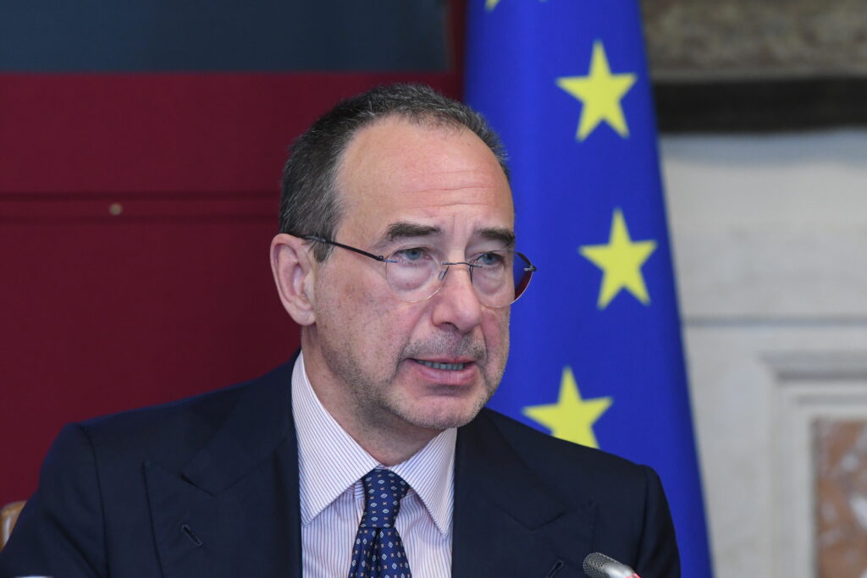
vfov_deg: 4.7
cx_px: 434
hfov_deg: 7.0
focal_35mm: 292
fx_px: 7045
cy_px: 289
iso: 3200
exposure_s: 1/160
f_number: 5
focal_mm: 195
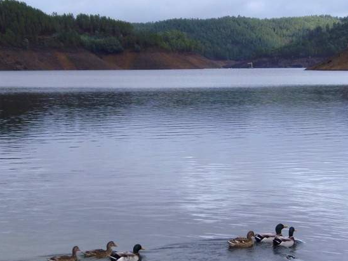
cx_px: 191
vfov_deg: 16.1
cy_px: 125
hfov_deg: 21.3
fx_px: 925
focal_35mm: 92
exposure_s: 1/640
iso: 64
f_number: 4
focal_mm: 11.7
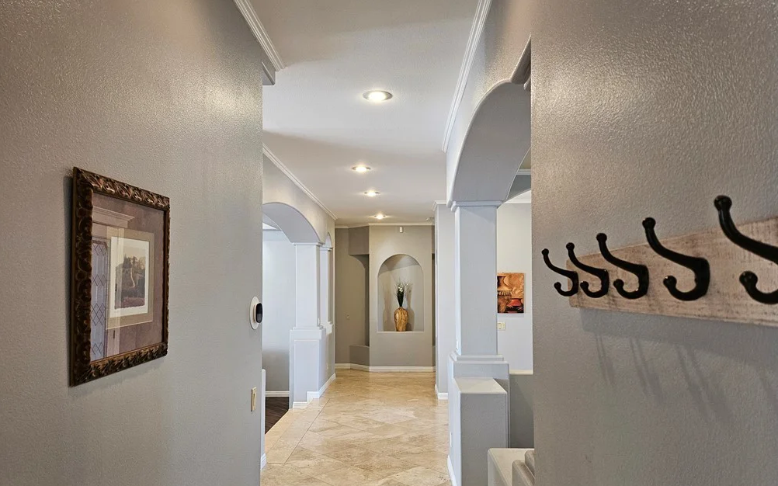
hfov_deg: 70.4
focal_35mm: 26
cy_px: 273
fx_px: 551
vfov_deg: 47.5
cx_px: 394
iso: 250
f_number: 1.8
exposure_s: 1/120
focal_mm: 5
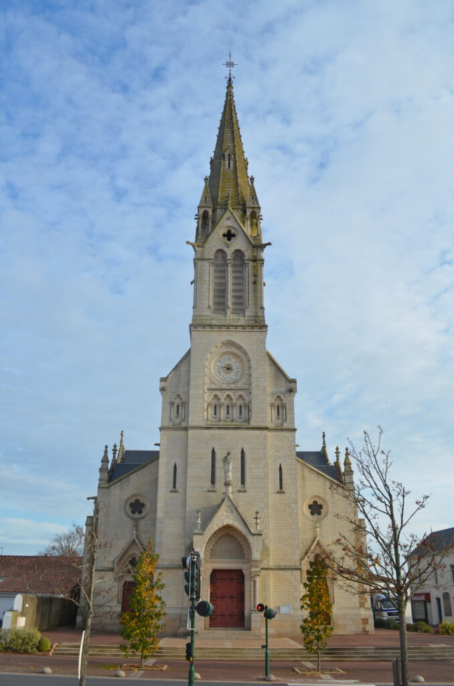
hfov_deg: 43.4
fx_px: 570
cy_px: 343
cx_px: 227
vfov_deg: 62.0
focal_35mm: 30
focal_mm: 20
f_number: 8
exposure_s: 1/250
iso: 140
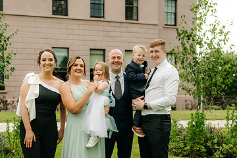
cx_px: 98
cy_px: 101
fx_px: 382
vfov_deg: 23.3
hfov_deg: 34.4
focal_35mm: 58
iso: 100
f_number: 2.2
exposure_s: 1/500
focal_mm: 35
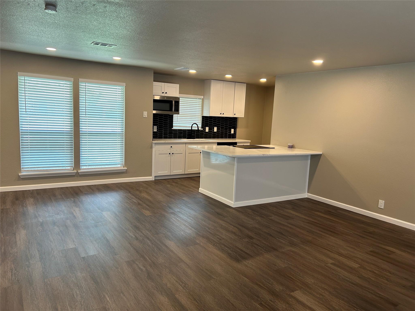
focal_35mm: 26
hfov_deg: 67.3
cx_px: 208
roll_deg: -2.1
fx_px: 312
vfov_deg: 53.1
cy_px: 156
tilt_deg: -7.8
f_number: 1.5
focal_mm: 5.7
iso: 80
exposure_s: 1/60
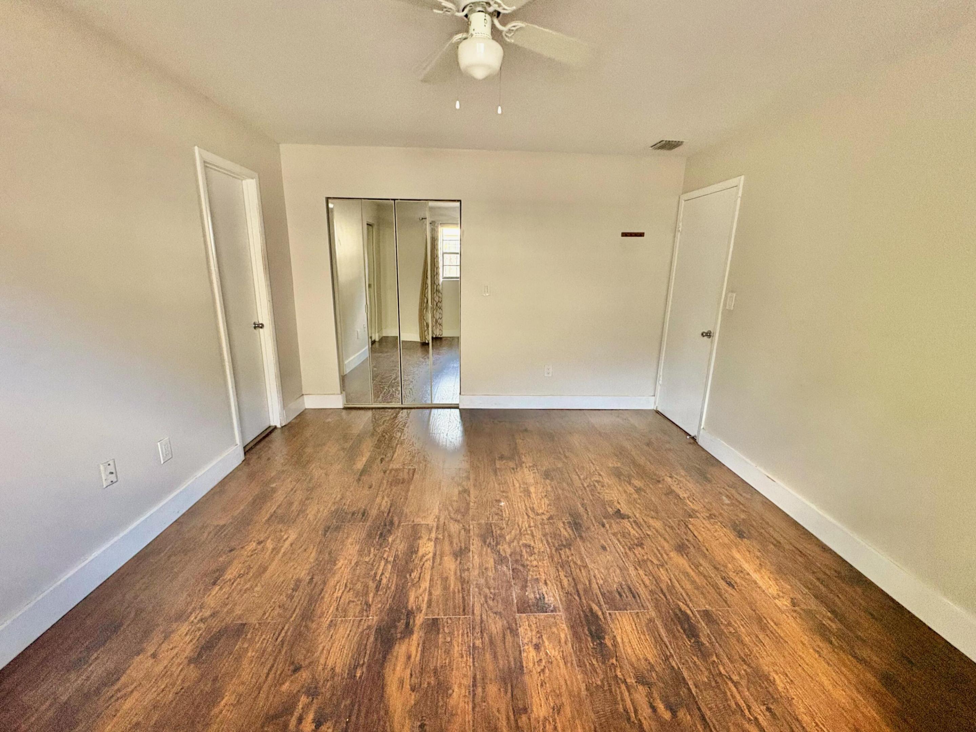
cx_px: 488
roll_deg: +0.9
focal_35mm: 14
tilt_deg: -14.3
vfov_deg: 85.7
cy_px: 366
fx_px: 395
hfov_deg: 102.1
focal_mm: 2.22
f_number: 2.2
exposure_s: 1/60
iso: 500
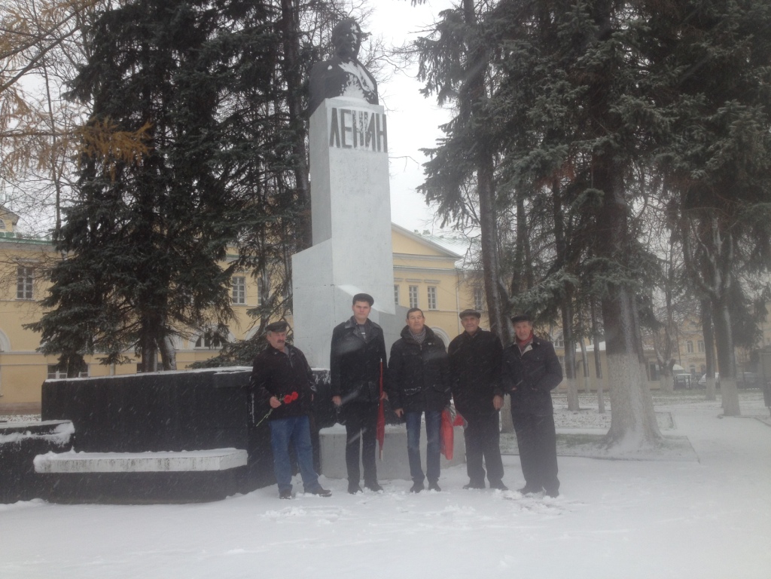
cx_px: 386
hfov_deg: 52.6
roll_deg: +2.5
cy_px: 290
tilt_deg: +4.9
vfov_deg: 40.7
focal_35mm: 35
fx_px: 780
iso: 50
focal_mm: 4.28
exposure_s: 1/228
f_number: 2.4
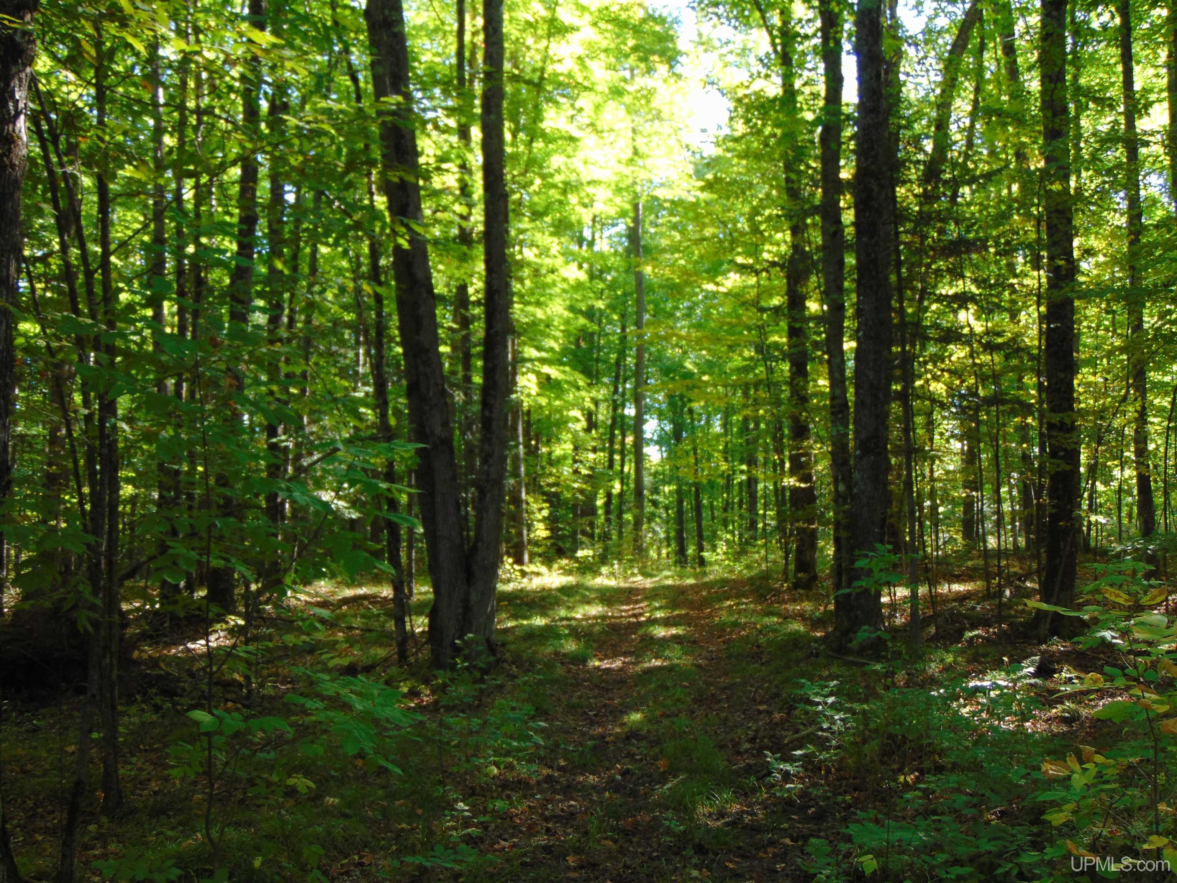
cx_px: 588
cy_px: 442
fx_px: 1428
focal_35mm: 42
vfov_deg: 34.3
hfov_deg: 44.8
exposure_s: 1/40
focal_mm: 7.6
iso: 80
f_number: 3.3
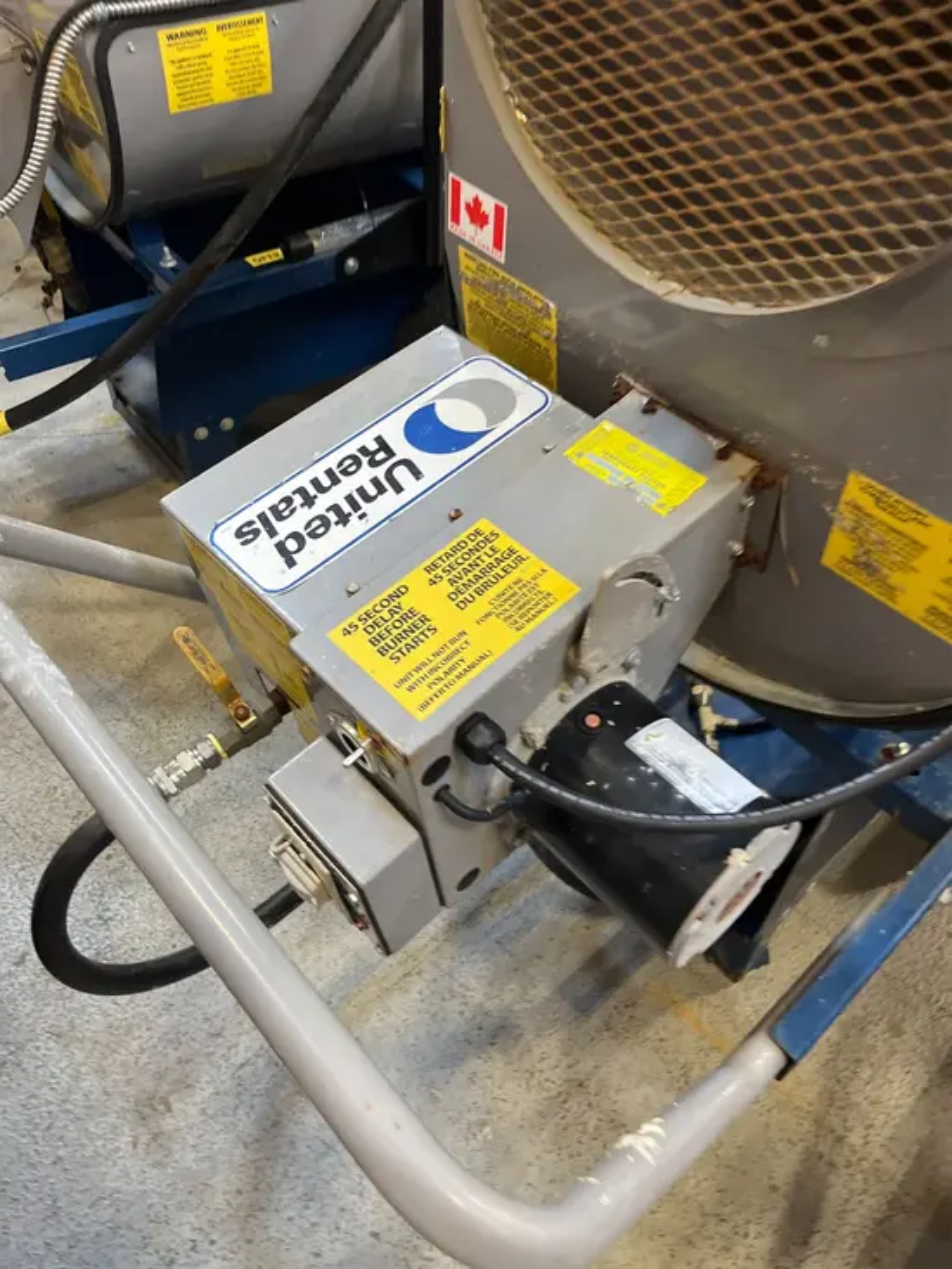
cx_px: 476
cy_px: 634
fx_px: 953
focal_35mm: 26
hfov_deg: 53.1
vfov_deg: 67.3
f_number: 1.6
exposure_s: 1/60
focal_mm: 5.1
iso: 250
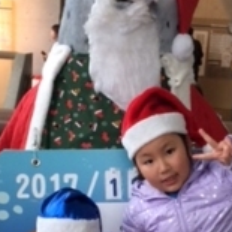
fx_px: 690
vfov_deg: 18.1
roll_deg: -1.6
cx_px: 117
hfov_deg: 19.1
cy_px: 283
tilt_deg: -21.0
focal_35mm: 91
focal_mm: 4.15
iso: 40
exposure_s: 1/40
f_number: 2.2
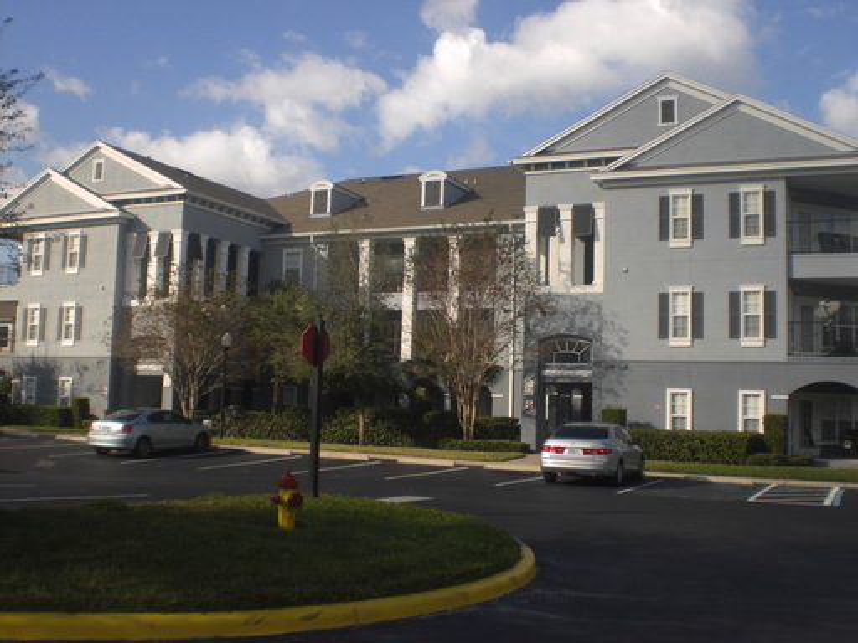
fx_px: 942
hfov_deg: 49.0
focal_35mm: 38
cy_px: 322
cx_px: 429
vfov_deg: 37.7
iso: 50
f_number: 4.4
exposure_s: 1/320
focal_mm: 6.3
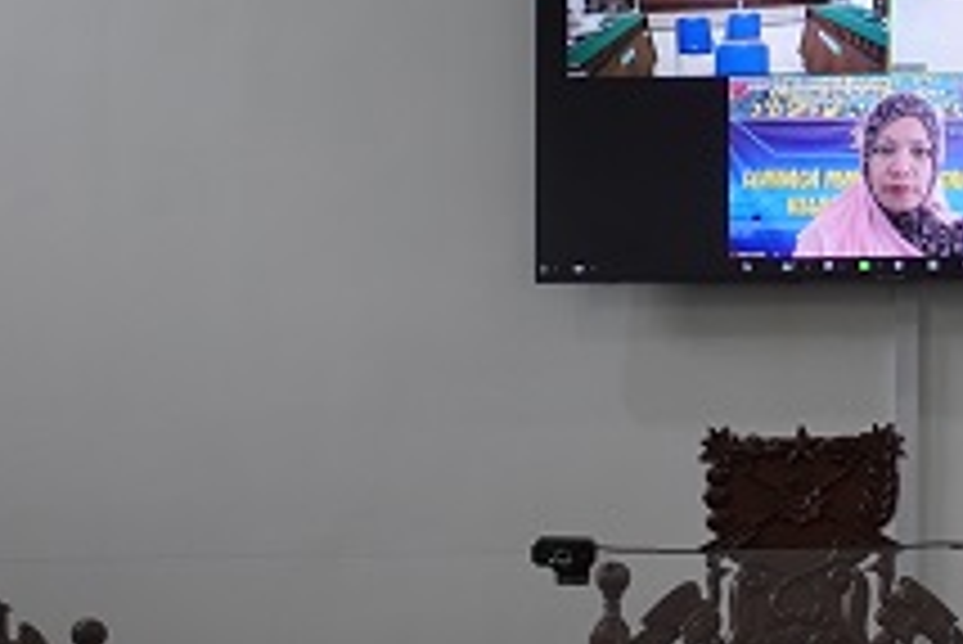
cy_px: 167
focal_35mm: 209
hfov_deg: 9.8
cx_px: 950
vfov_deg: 6.6
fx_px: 5594
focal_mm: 25.7
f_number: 2.8
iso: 320
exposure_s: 1/80
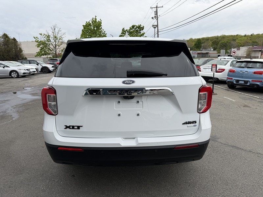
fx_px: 182
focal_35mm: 24
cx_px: 132
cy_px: 98
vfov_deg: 56.8
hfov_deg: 71.6
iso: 80
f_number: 1.78
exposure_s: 1/2801
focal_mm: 6.76
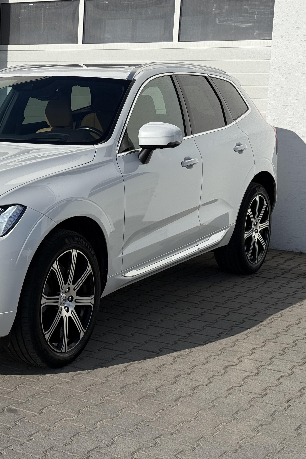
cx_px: 18
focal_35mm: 67
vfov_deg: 30.1
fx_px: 854
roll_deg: -2.1
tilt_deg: -7.4
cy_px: 229
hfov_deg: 19.8
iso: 64
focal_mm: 6.76
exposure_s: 1/11364
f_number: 1.78
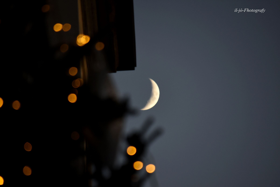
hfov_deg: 4.6
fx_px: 3500
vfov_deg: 3.1
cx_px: 140
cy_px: 94
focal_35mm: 450
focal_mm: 300
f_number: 6.3
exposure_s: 1/250
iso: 800
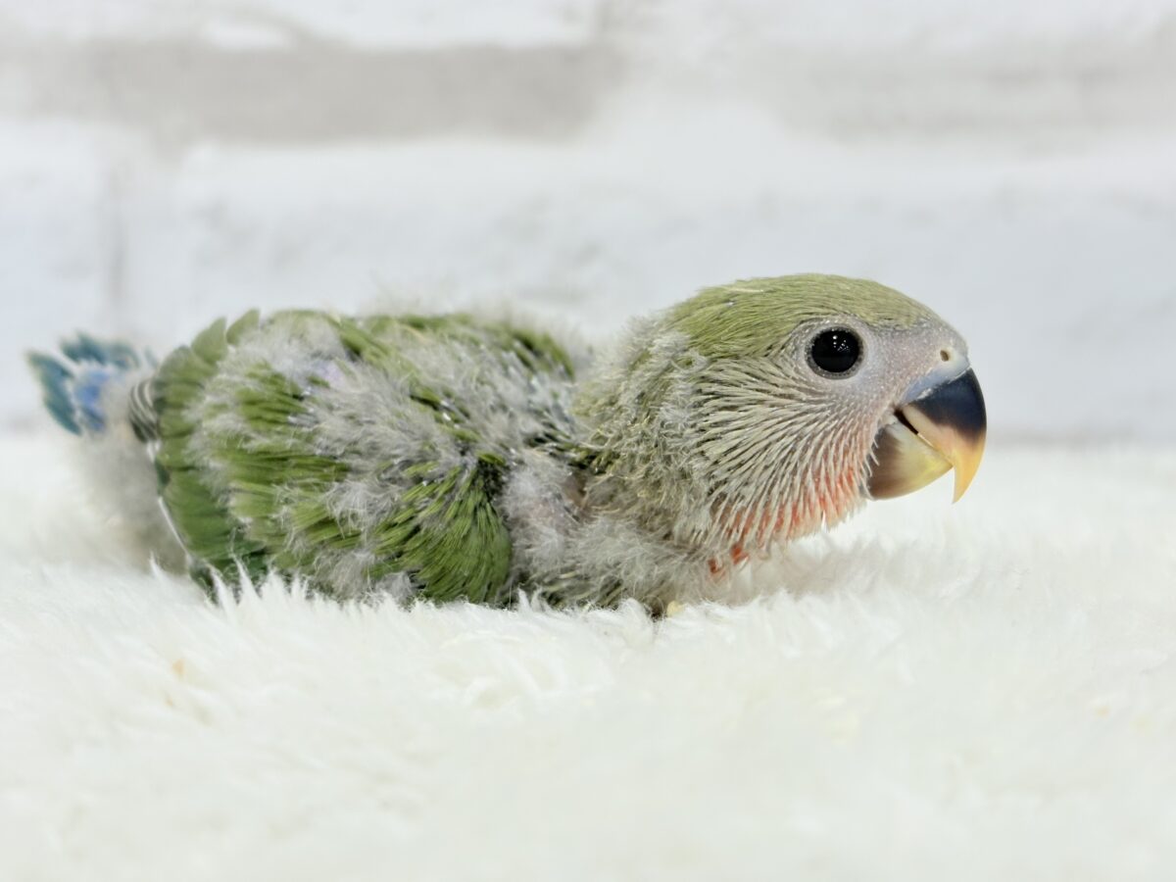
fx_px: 1767
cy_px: 441
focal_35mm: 52
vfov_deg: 28.0
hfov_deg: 36.8
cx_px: 588
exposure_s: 1/100
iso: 80
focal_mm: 5.96
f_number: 1.6
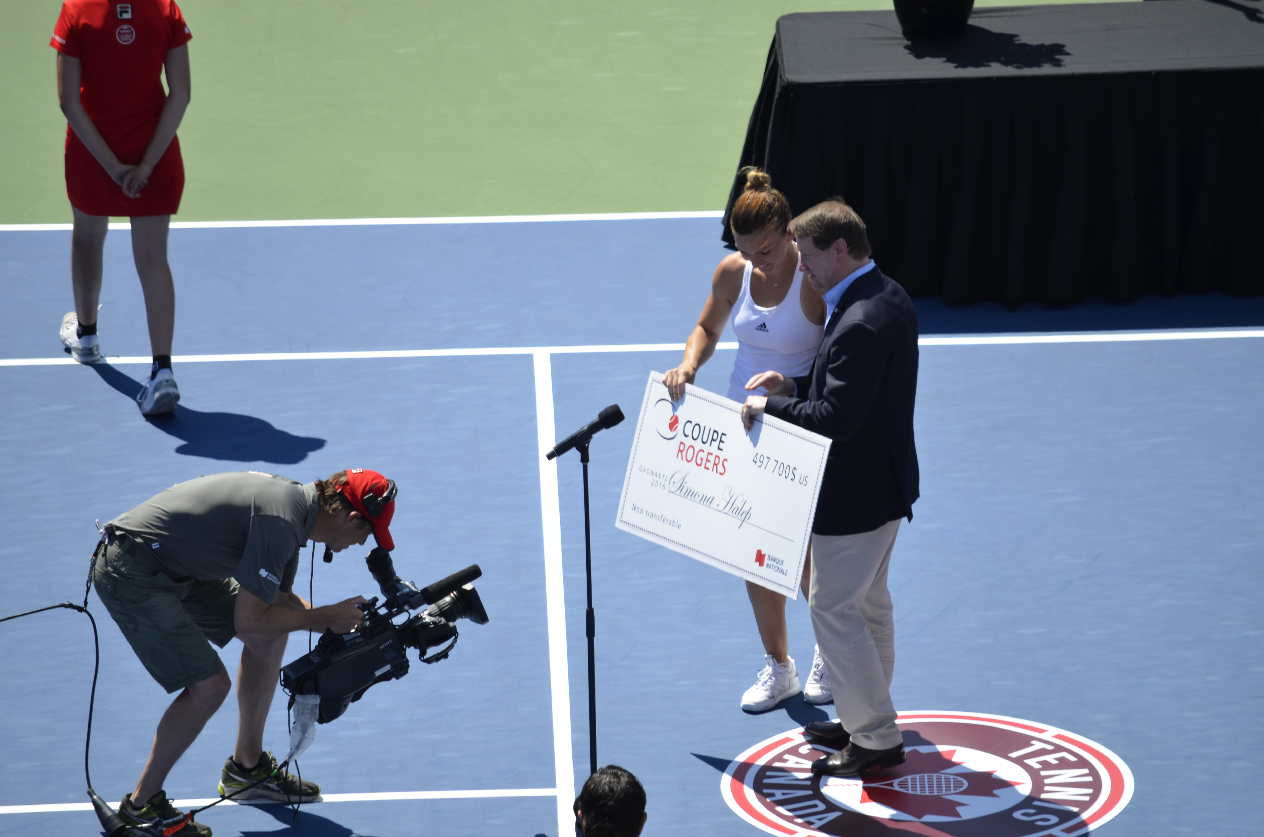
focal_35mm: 450
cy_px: 418
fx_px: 15767
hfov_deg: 4.6
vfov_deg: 3.0
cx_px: 632
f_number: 5.6
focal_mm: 300
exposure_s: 1/320
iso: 100
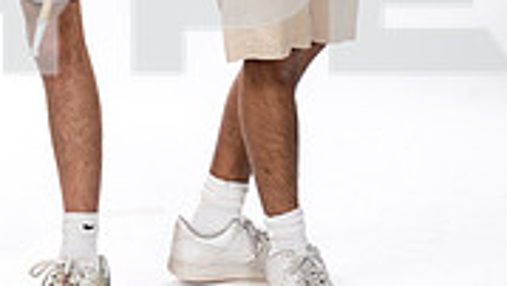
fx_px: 2475
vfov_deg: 6.5
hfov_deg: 11.7
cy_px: -210
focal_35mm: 184
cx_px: 105
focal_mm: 70
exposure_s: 1/250
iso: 640
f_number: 8
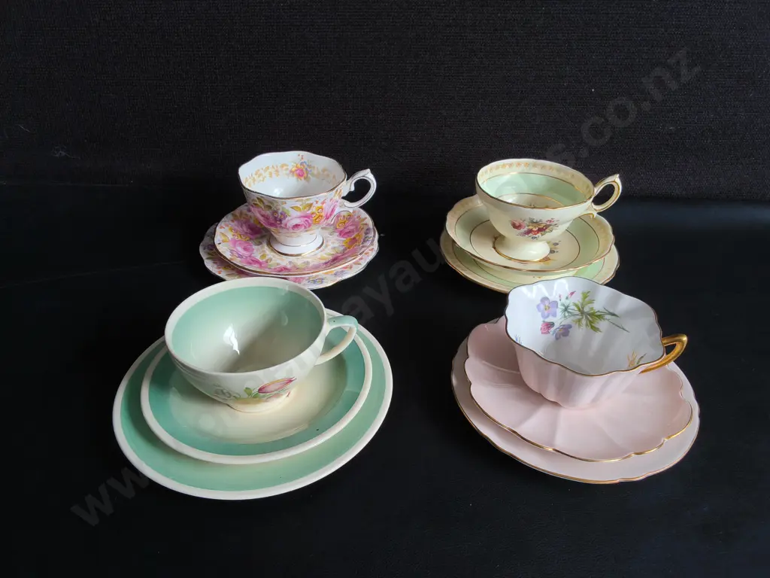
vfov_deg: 51.4
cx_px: 385
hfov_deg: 65.3
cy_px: 289
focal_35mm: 27
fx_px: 601
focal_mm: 2.87
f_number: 2
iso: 32
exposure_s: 1/126
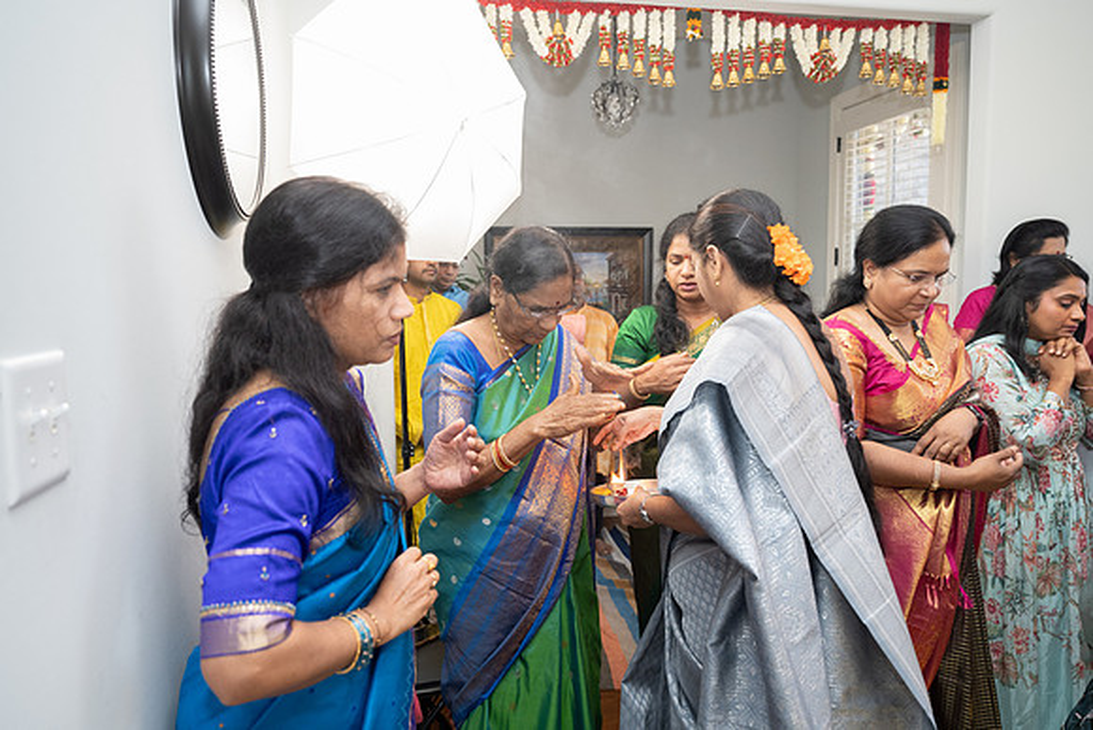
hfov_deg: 68.0
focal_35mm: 27
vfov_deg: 48.5
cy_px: 365
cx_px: 546
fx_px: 810
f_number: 3.5
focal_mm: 26.5
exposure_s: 1/160
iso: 800
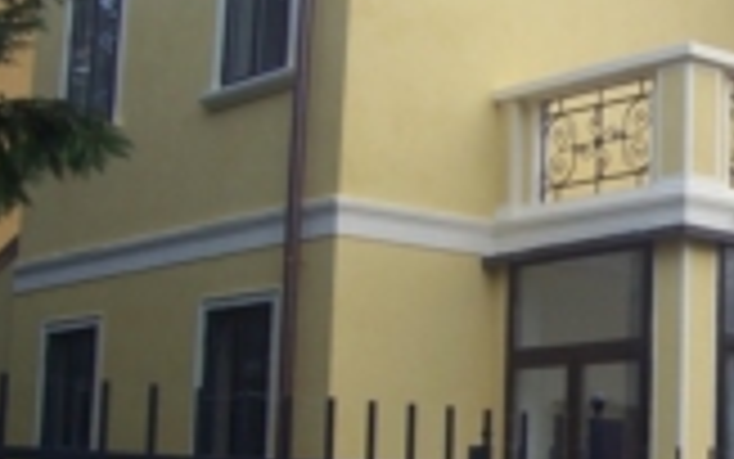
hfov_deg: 22.3
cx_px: 763
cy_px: 232
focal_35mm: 89
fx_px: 1781
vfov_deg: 14.7
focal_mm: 5.6
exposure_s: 1/180
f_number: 2.7
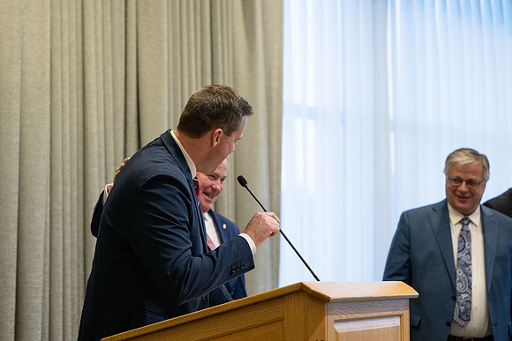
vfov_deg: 16.5
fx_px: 1177
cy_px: 140
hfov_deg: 24.5
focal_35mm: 83
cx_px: 213
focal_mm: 70
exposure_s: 1/320
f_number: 2.8
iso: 2500
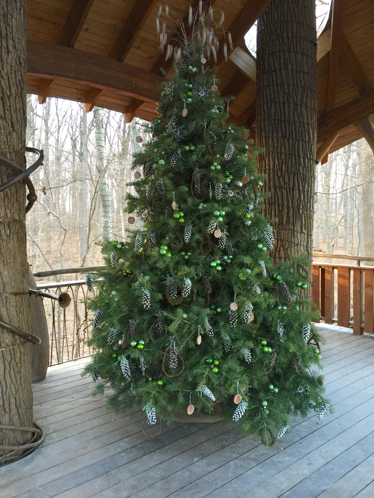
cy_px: 249
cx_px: 187
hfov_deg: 48.2
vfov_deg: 61.7
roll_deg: +0.8
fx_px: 418
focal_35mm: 29
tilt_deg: -2.7
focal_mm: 4.15
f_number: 2.2
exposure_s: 1/15
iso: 40
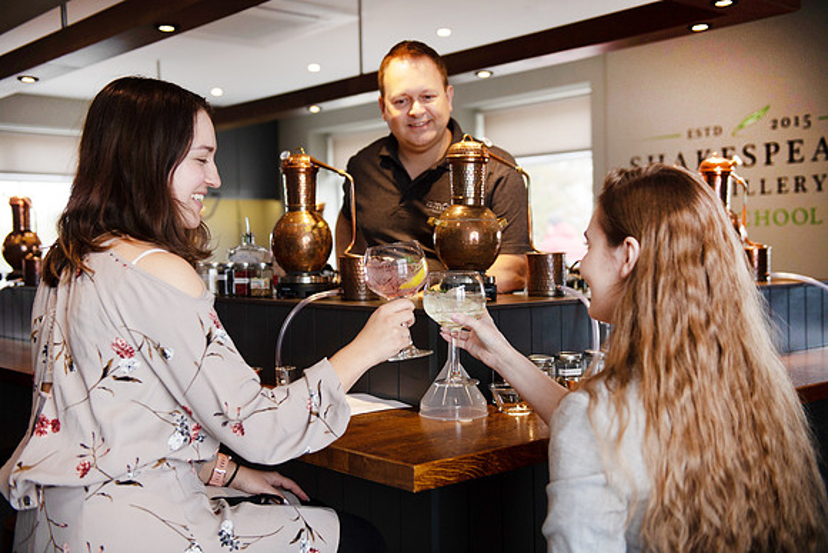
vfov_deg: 31.9
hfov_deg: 46.4
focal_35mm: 42
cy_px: 276
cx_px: 414
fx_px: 966
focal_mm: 42
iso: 400
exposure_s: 1/250
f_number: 2.8
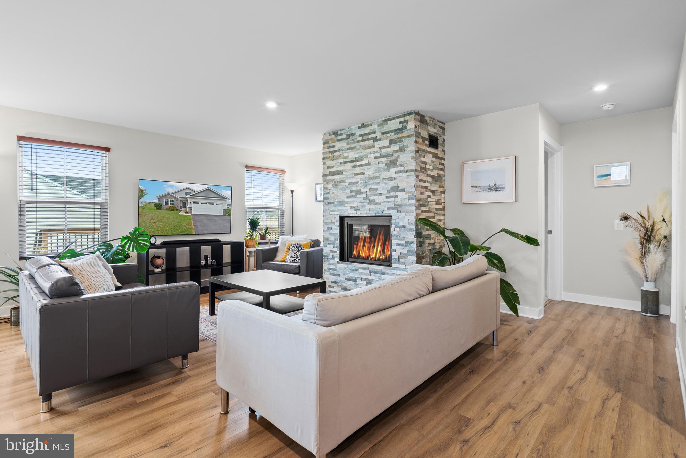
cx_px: 343
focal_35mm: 17
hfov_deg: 93.3
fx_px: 324
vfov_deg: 70.4
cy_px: 229
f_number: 8
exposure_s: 1/3
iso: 320
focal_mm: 17
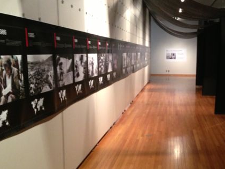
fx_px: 306
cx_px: 151
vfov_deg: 30.9
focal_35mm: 47
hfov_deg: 39.9
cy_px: 94
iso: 400
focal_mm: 4.13
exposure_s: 1/15
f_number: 2.4
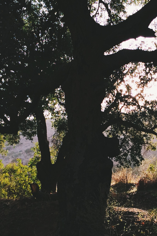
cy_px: 159
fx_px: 497
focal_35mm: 76
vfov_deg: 26.5
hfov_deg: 17.6
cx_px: 153
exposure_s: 1/513
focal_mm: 4.12
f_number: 2.2
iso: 32
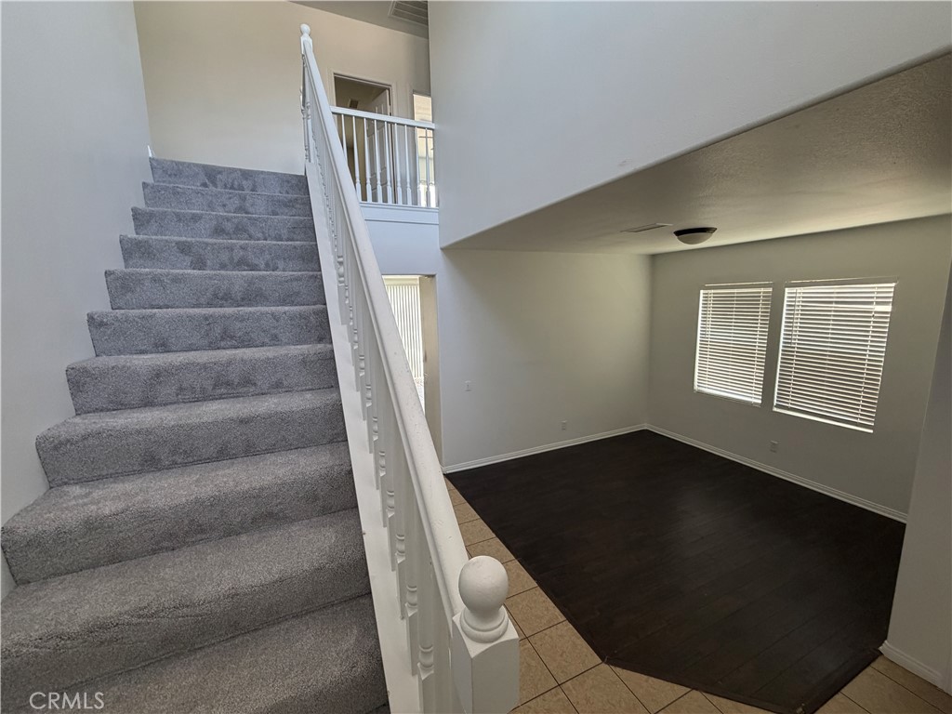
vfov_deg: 85.7
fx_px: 385
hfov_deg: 102.1
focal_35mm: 14
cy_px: 357
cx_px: 476
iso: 320
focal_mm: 2.22
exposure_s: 1/121
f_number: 2.2
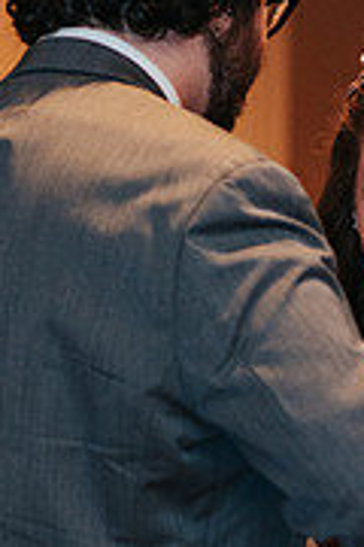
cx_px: 349
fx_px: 4838
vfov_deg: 6.4
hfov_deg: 4.3
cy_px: 462
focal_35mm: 319
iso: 800
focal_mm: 85
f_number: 2.8
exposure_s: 1/250
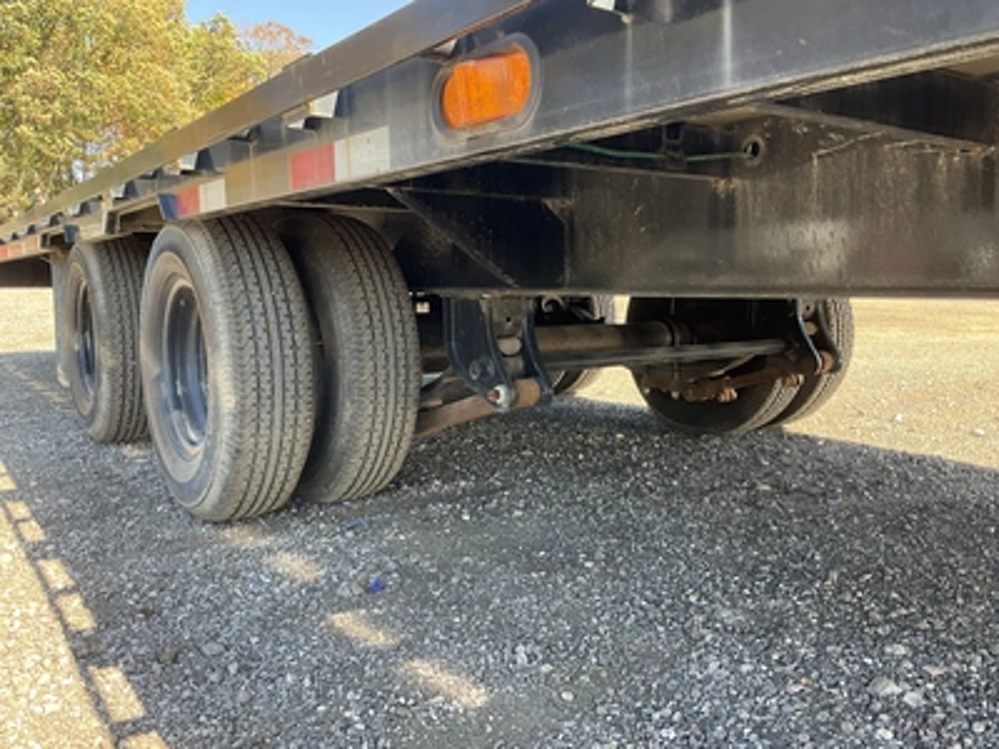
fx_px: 837
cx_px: 500
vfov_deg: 48.2
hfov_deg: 61.7
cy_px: 374
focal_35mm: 29
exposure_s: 1/132
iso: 32
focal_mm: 3
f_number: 1.8
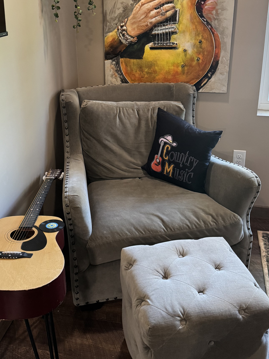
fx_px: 414
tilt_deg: -20.6
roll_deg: +0.4
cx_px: 117
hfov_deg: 35.9
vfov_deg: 46.4
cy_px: 137
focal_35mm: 40
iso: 500
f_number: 1.78
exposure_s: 1/60
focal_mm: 6.76
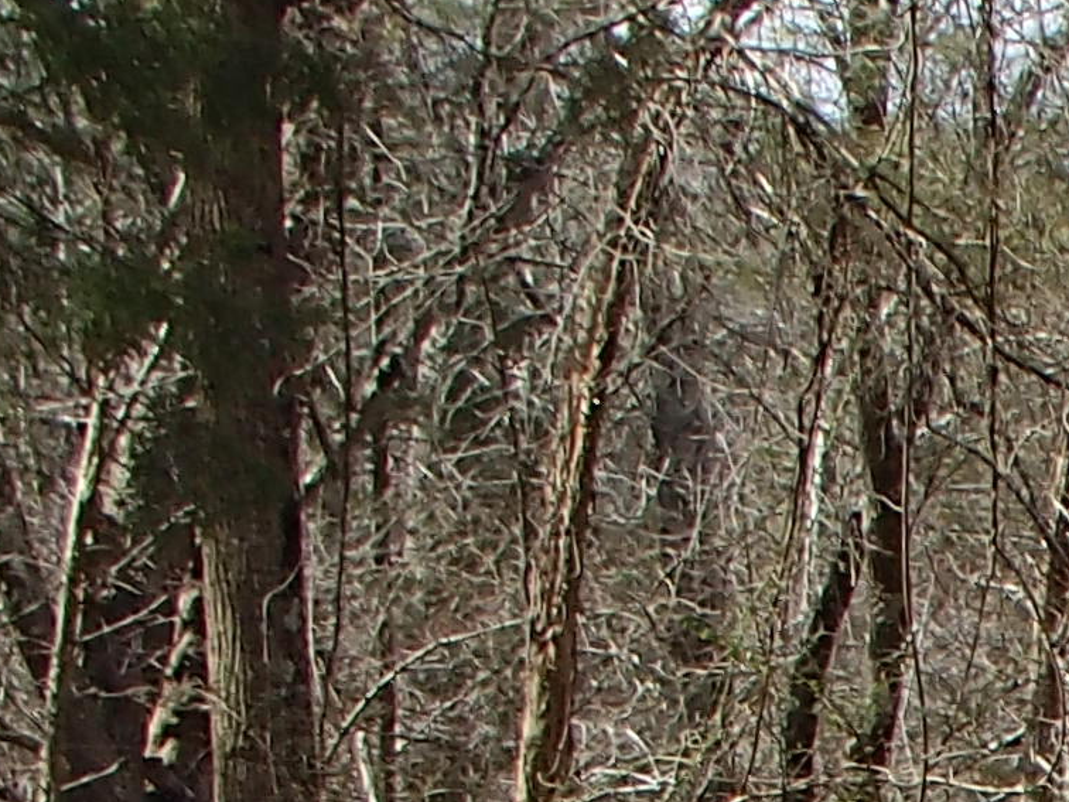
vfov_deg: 9.6
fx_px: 4540
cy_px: 1453
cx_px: 2221
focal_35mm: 147
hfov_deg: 11.8
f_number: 3.9
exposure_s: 1/400
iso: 100
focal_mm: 5
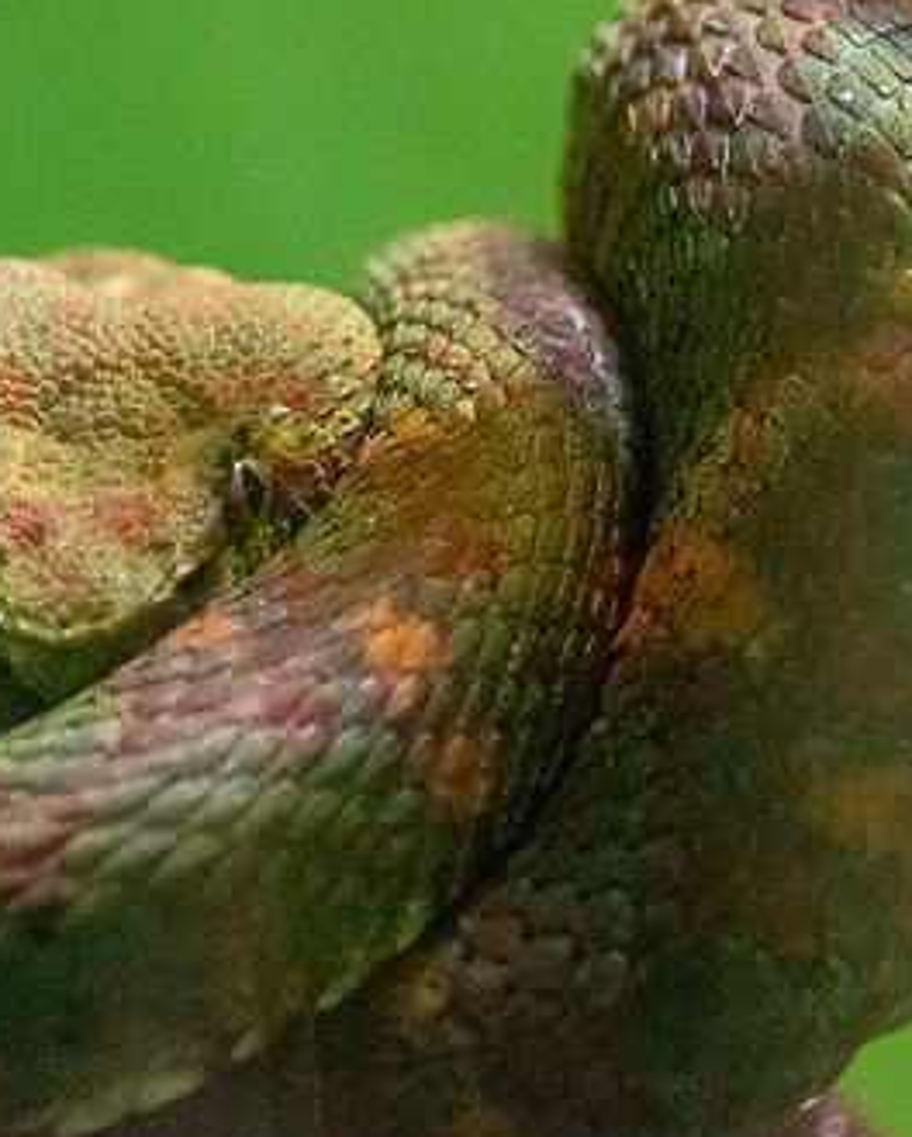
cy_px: 451
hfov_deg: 4.4
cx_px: 383
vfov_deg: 5.5
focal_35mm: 351
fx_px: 11821
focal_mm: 130
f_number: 6
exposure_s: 1/60
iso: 11400
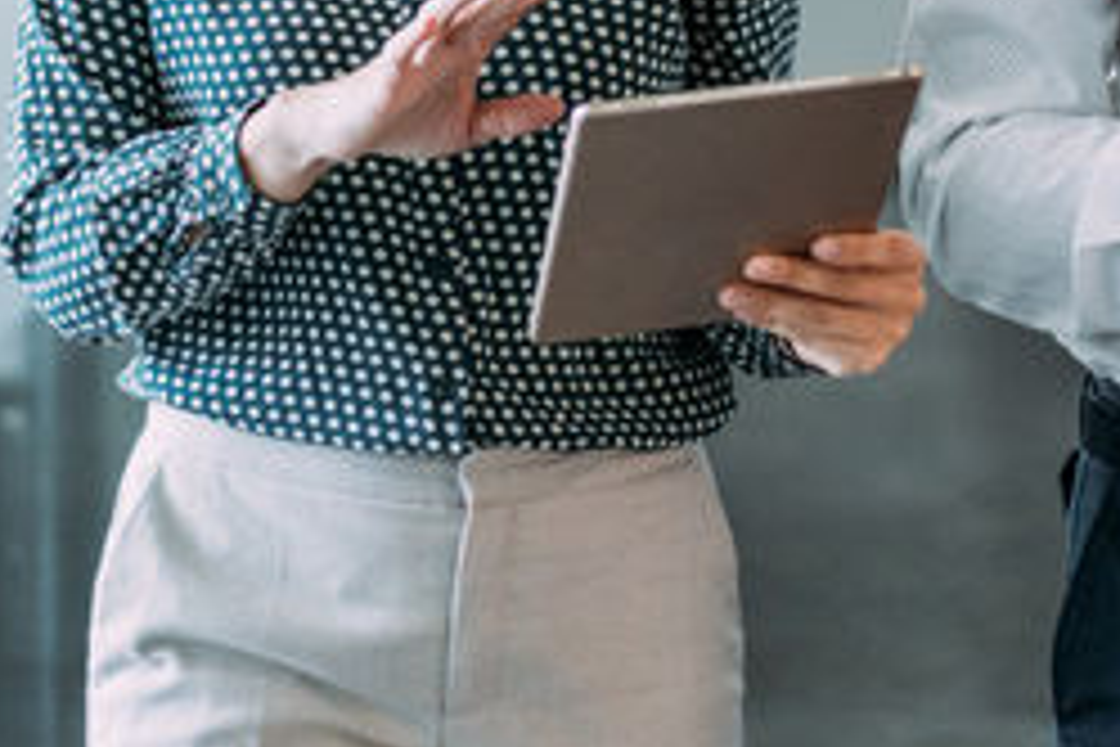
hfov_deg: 12.8
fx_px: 4977
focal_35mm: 160
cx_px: 598
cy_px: -205
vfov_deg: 8.5
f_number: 2
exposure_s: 1/400
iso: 2500
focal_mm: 55
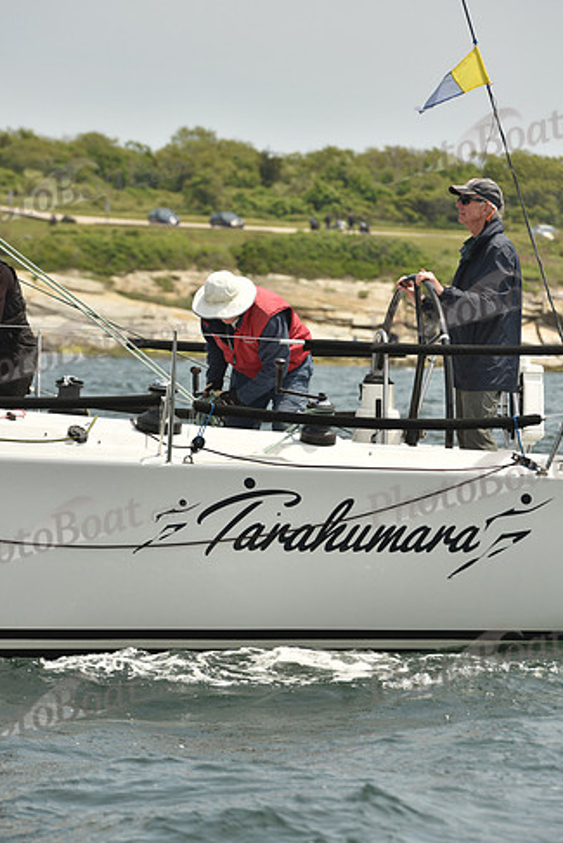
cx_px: 278
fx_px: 5579
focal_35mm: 238
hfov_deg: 5.8
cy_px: 419
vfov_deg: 8.6
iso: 400
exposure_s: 1/1600
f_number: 9
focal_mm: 200
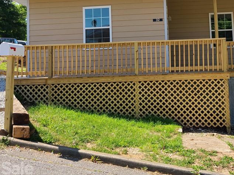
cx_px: 159
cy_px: 45
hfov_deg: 44.0
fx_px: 284
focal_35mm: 42
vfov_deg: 33.7
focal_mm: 5.4
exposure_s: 1/1035
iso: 40
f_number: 1.8
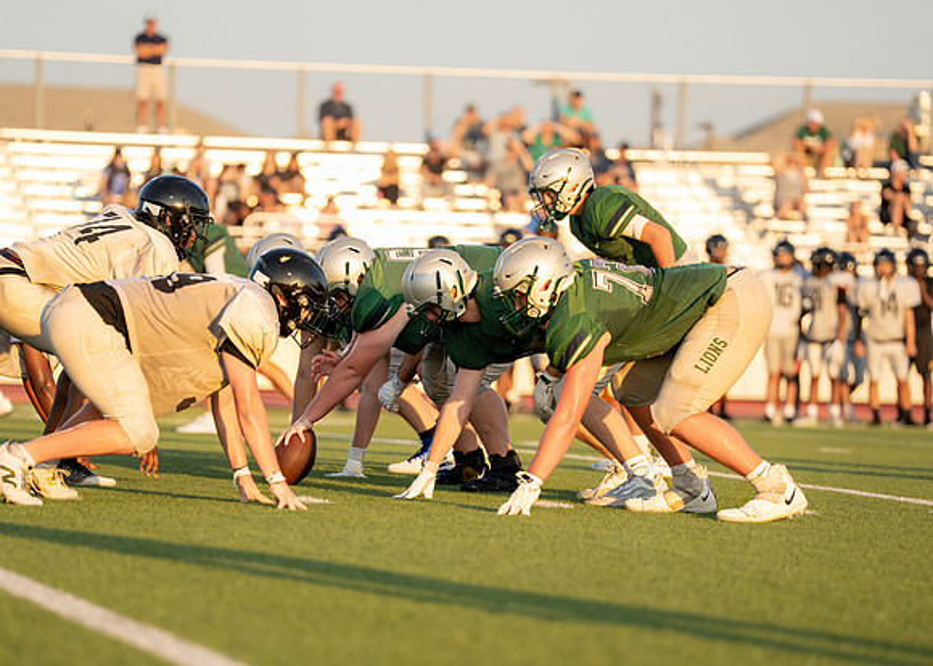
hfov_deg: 9.4
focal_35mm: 213
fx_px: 5647
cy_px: 375
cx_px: 432
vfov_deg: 6.7
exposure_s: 1/3200
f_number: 2.8
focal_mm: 180
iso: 800
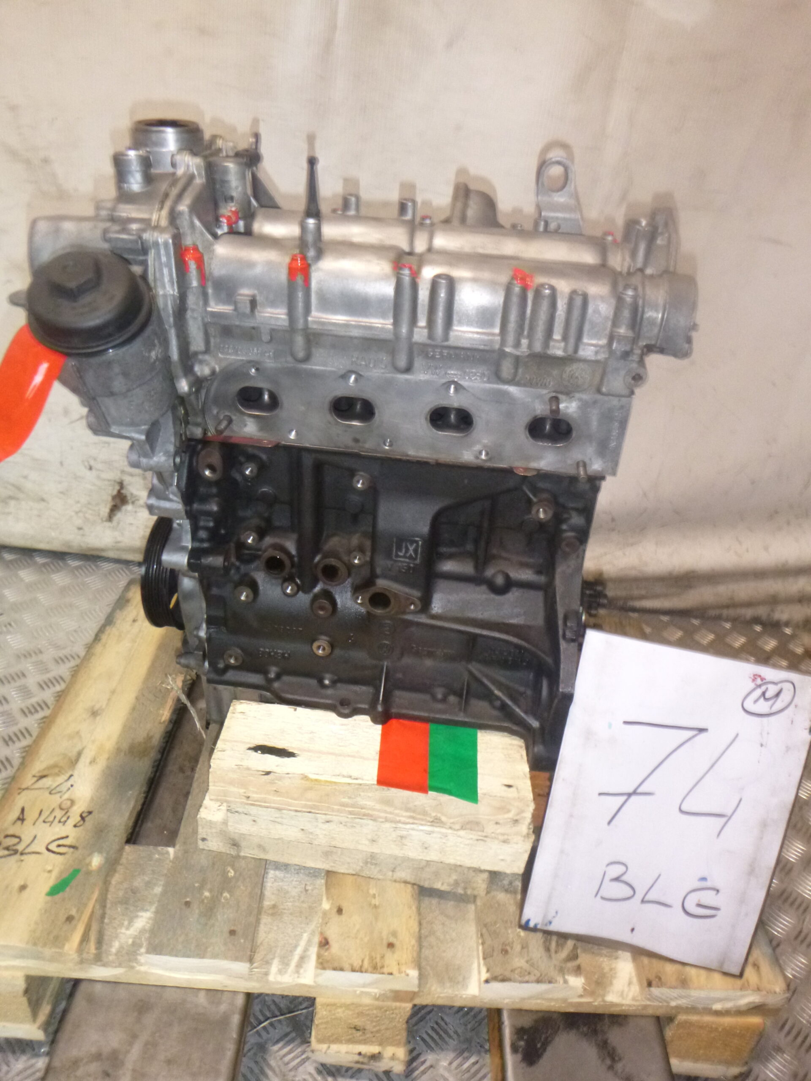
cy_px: 540
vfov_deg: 69.4
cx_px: 406
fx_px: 781
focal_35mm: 25
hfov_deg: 54.9
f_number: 3.9
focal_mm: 4.5
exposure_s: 1/60
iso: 400
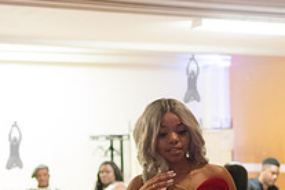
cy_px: 211
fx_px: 776
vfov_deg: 13.7
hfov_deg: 20.7
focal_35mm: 98
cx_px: 191
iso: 4000
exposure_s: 1/160
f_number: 2.8
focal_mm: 35
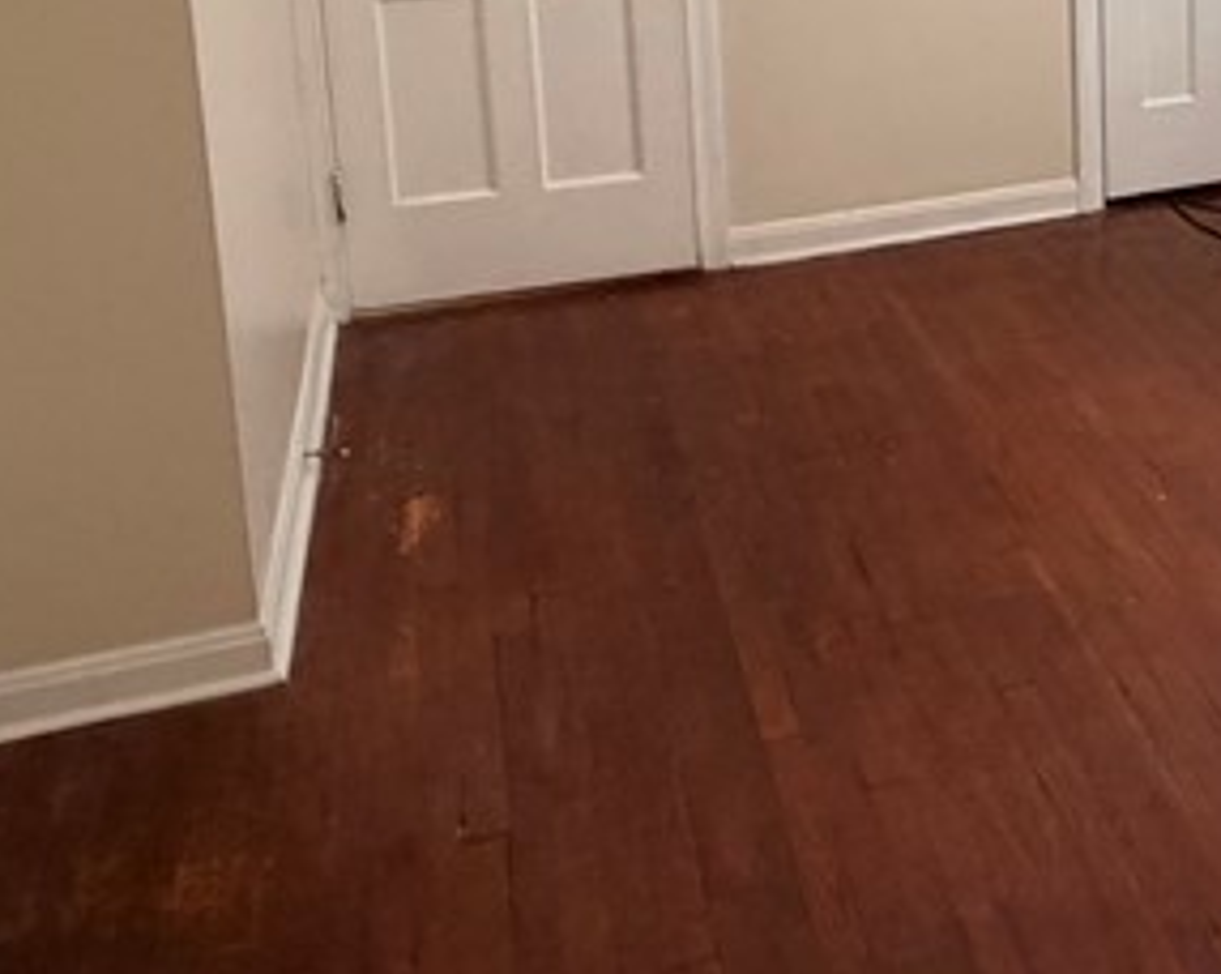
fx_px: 1768
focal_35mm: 49
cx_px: 1106
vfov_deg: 27.9
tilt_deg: -11.1
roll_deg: +1.3
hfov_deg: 35.7
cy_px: -115
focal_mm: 2.22
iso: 320
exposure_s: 1/68
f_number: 2.2
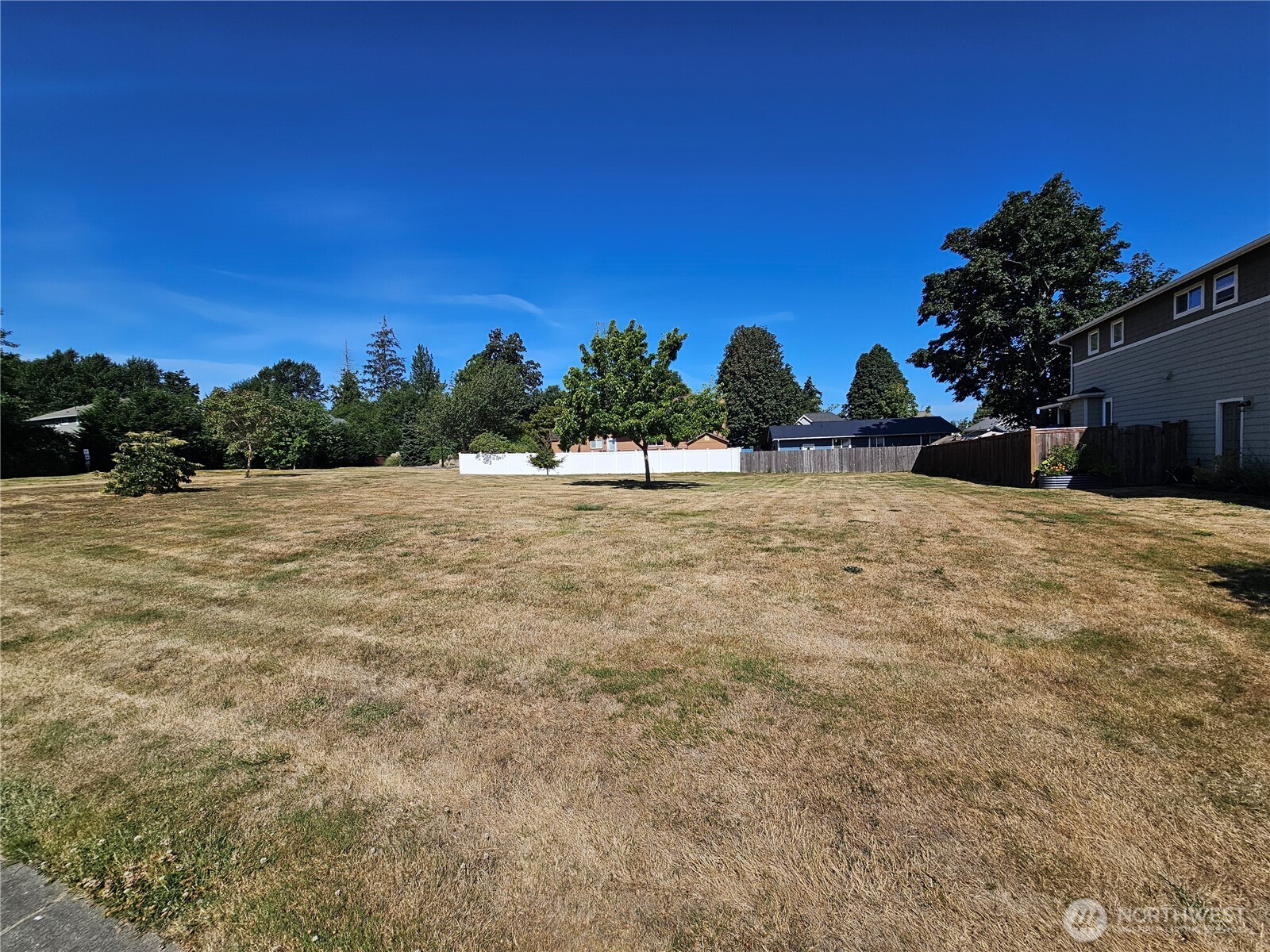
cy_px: 476
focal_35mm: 13
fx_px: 477
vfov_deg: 89.9
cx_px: 635
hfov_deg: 106.2
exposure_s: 1/3084
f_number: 2.2
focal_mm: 2.2
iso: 50
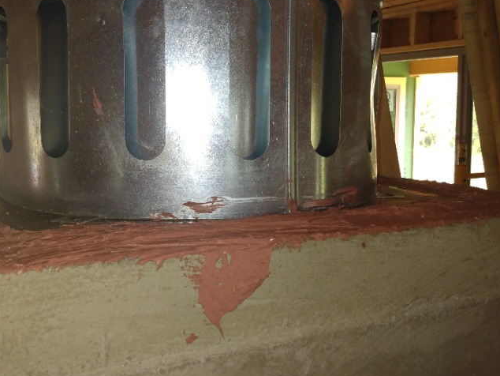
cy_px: 147
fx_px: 419
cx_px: 209
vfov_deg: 47.9
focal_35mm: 29
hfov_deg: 61.3
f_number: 2
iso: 169
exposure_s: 1/40
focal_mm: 3.54
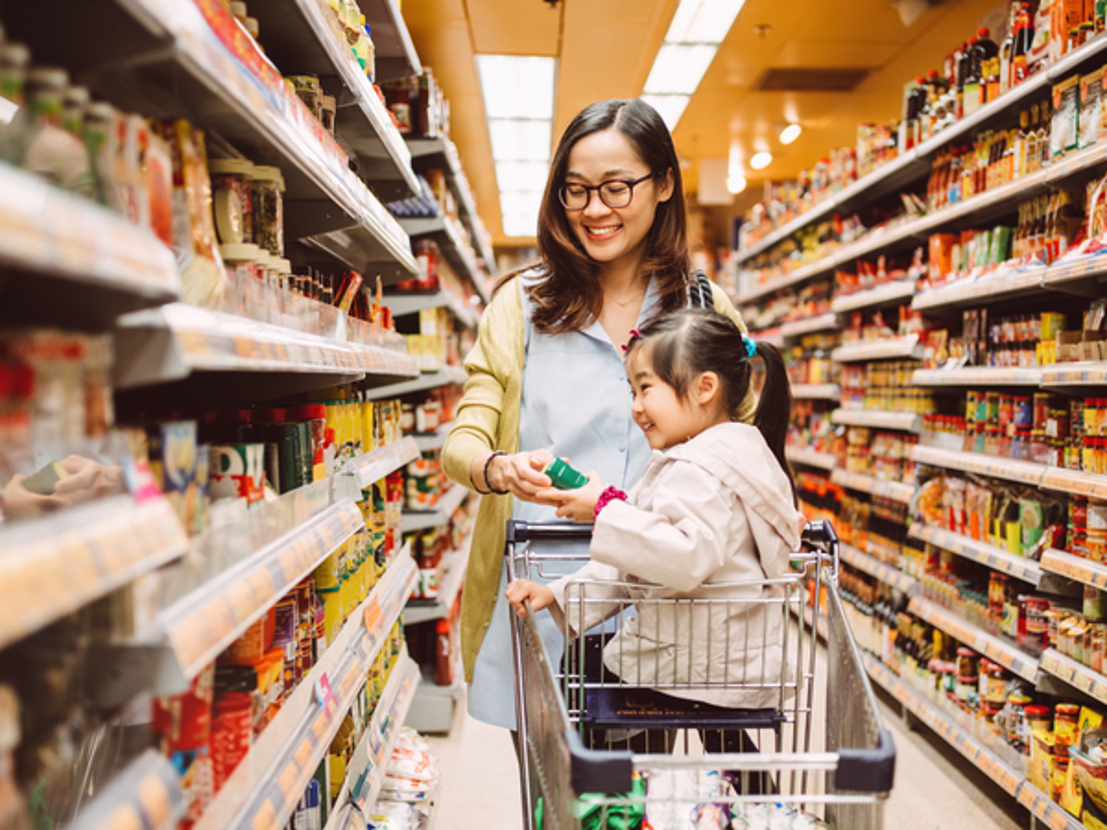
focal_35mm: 43
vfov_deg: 33.6
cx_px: 554
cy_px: 415
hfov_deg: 43.9
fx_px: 1375
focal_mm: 55
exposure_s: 1/125
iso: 500
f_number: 2.8
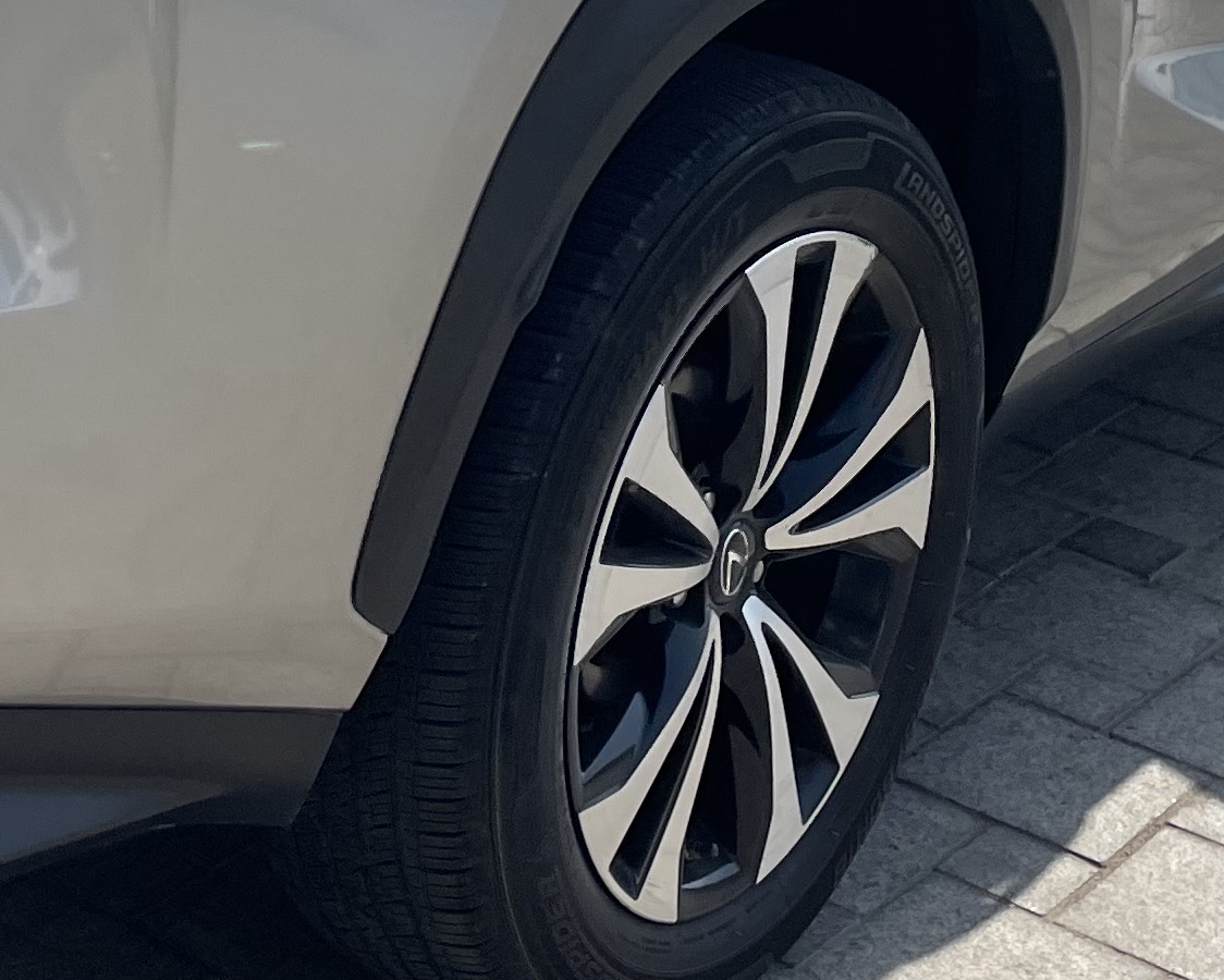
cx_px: 262
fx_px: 3298
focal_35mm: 91
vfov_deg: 16.3
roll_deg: +1.7
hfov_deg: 20.8
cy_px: -167
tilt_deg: -10.7
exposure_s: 1/4651
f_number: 1.6
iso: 32
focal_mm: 4.2
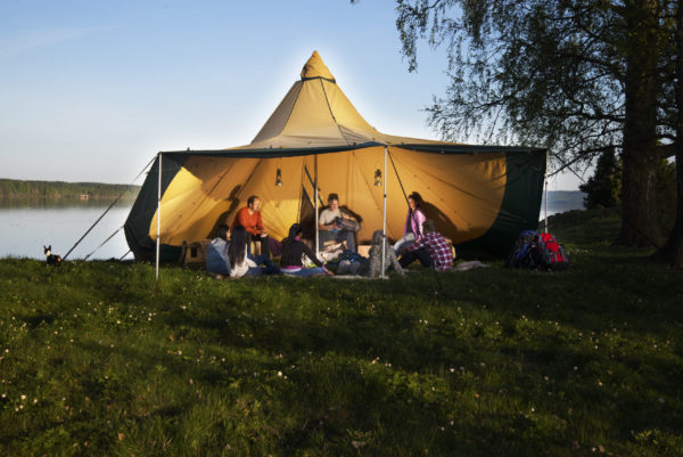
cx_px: 342
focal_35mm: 56
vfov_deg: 24.2
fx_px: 1063
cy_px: 228
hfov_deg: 35.6
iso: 200
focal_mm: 56
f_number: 10
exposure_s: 1/125
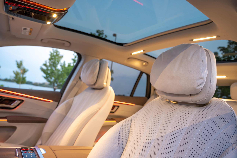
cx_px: 118
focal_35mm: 24
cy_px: 79
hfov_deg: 73.7
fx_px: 158
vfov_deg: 53.1
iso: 500
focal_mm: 24
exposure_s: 1/8
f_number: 4
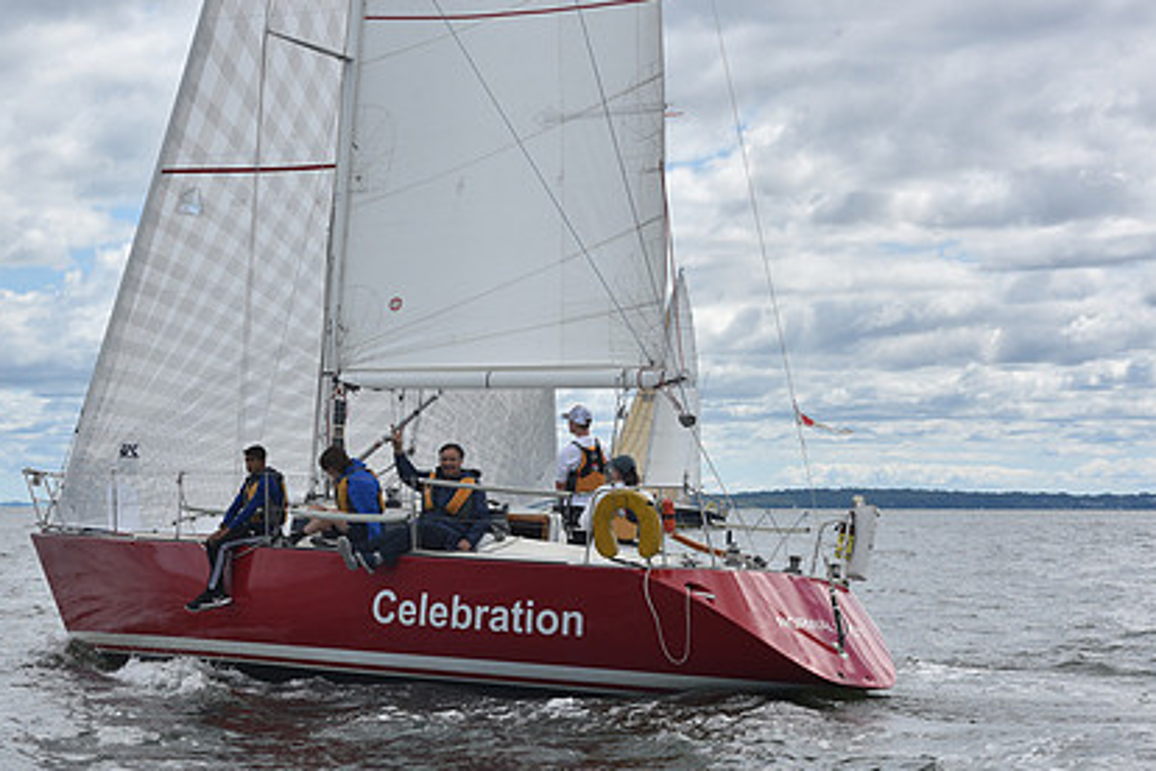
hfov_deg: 20.8
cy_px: 510
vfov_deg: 13.9
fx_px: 3147
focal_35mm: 98
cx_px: 458
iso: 250
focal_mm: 70
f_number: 9
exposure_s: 1/800
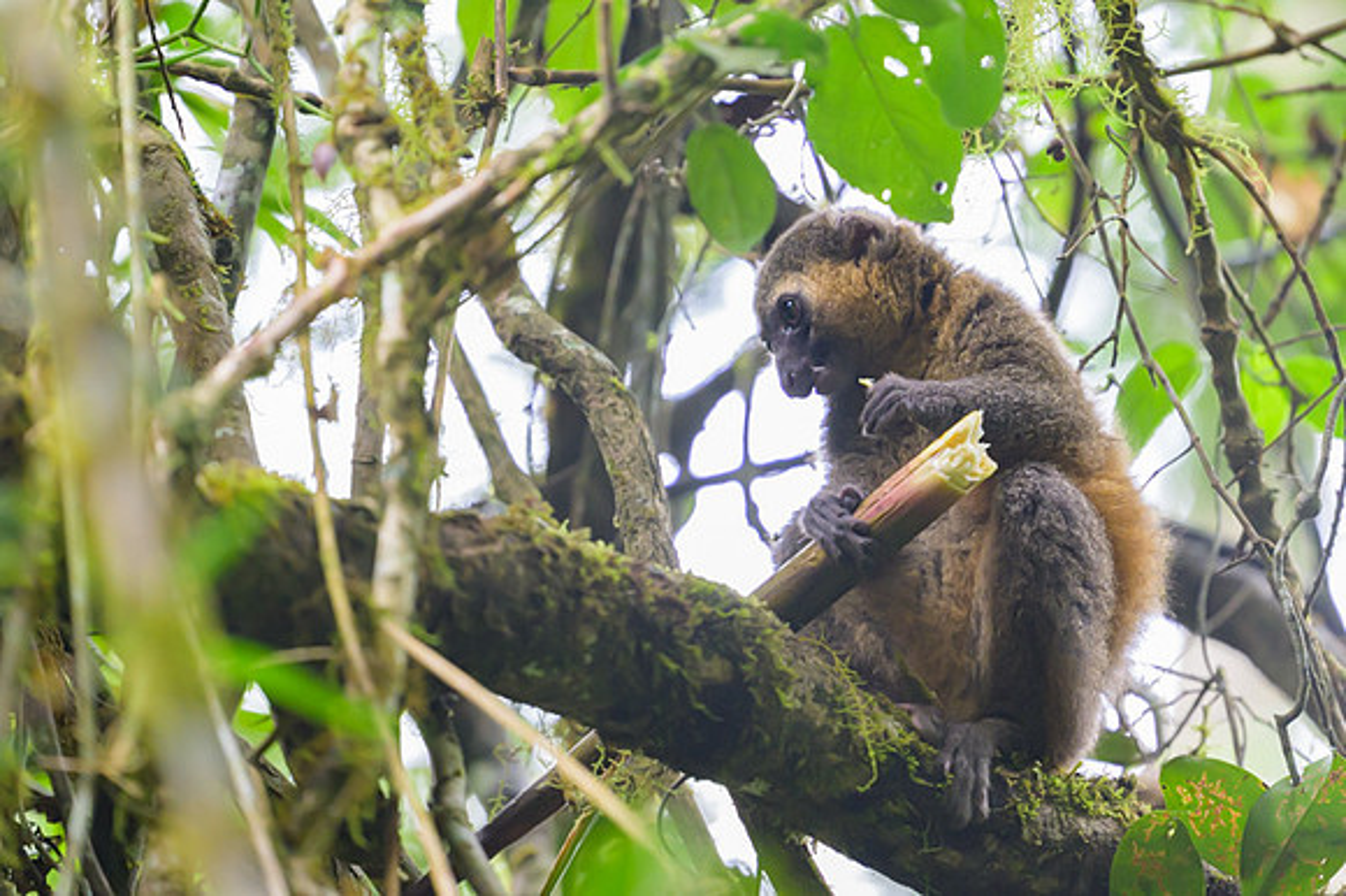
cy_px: 321
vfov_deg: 2.7
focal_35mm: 513
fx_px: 19184
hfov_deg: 4.0
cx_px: 799
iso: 3200
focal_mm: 400
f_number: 2.8
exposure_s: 1/250
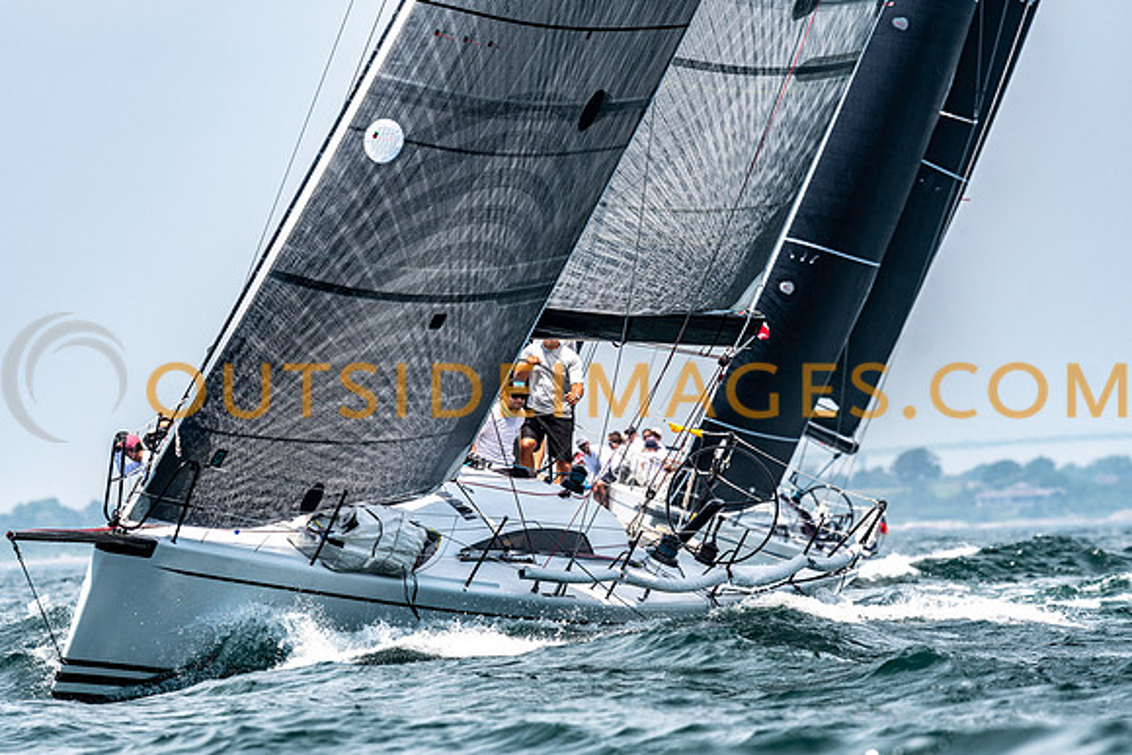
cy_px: 378
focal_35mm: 455
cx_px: 566
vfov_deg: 3.0
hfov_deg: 4.5
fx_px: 14301
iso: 320
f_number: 5.6
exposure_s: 1/2000
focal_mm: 300
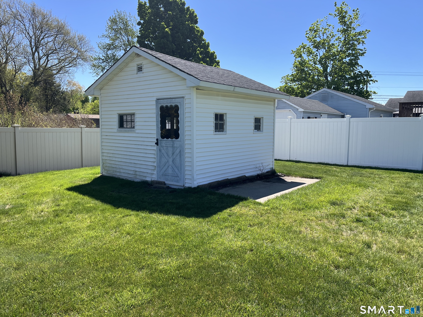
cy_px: 158
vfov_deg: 53.1
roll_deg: +0.6
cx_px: 212
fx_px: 318
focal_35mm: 26
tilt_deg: -5.8
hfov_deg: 67.3
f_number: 1.6
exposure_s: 1/2222
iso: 50
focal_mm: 5.1
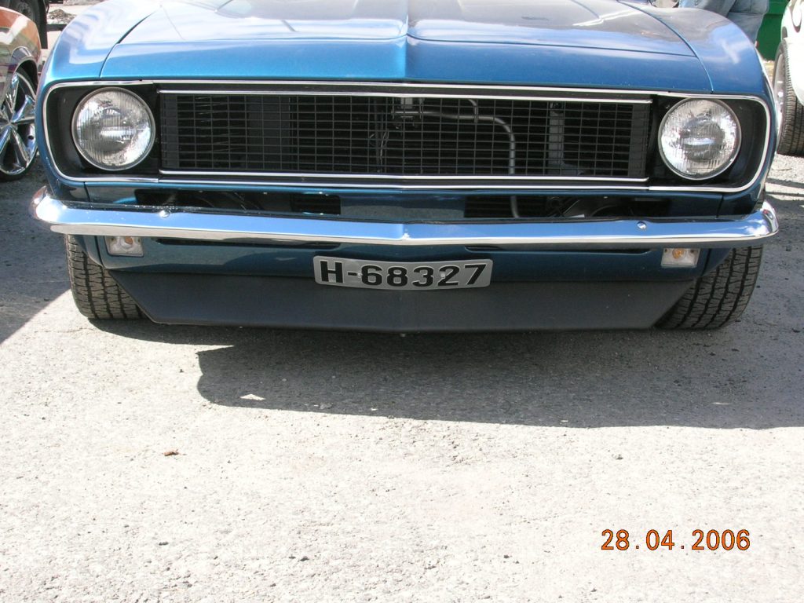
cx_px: 402
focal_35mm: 54
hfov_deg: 35.5
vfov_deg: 27.0
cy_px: 302
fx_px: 1254
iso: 71
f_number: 5.7
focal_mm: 9
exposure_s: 1/146
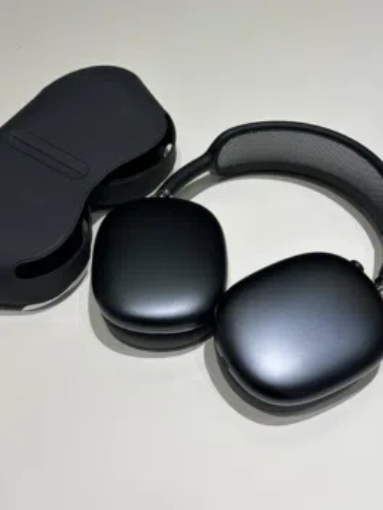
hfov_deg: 26.6
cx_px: 194
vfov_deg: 34.9
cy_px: 246
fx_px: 811
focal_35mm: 55
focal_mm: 6.86
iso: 64
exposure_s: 1/299
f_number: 1.78
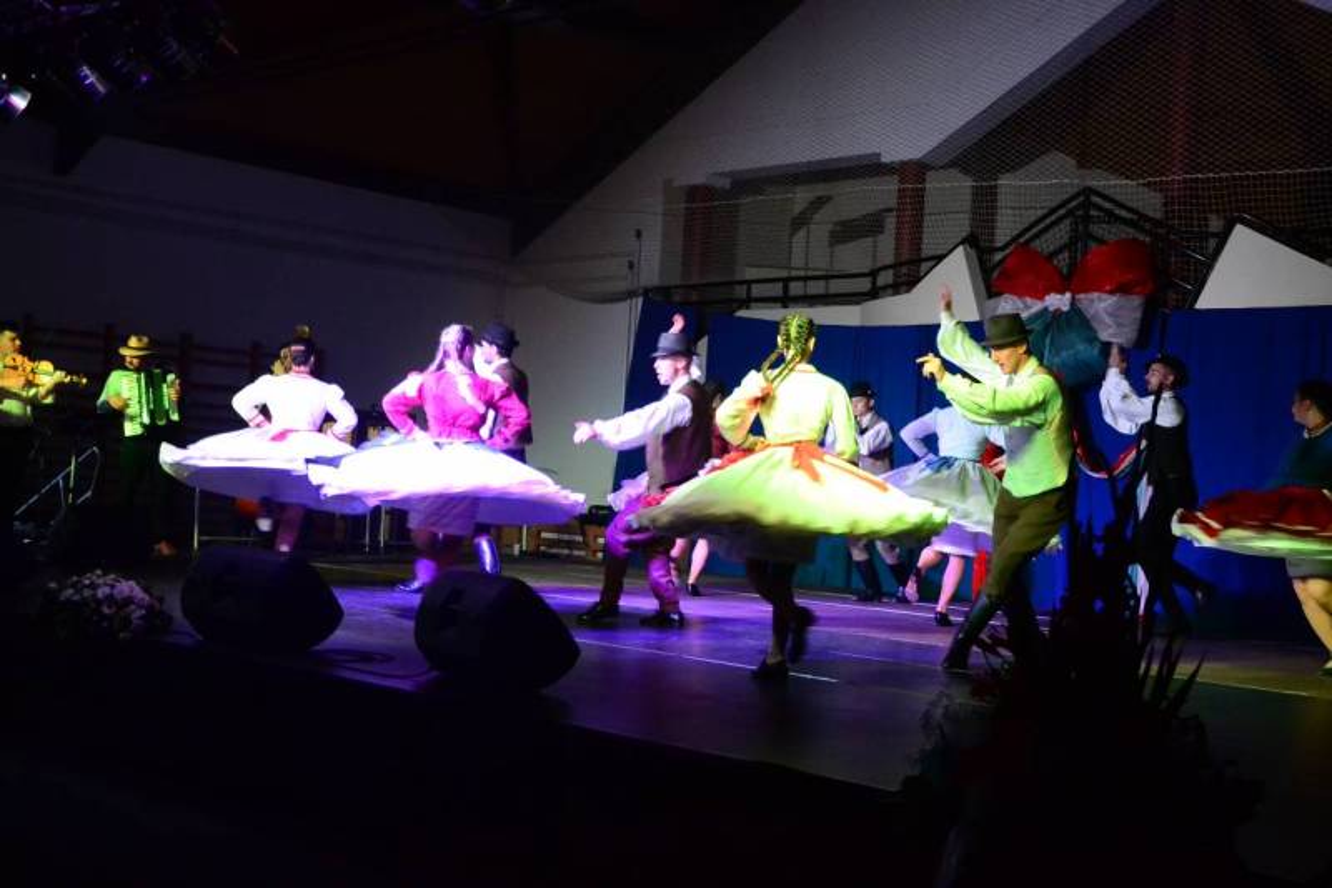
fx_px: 1665
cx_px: 666
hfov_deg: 43.6
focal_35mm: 45
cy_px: 444
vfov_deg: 29.9
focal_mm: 30
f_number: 4.2
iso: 3200
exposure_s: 1/60
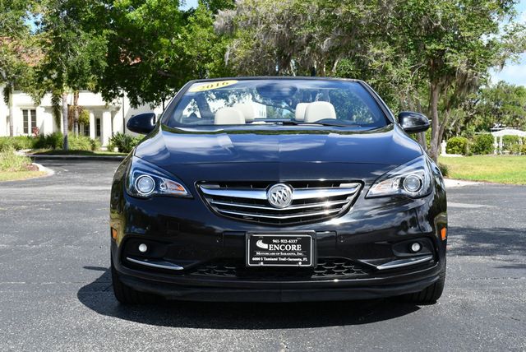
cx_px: 263
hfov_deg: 33.4
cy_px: 176
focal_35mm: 60
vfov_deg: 22.7
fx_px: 877
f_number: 8
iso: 180
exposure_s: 1/250
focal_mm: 30
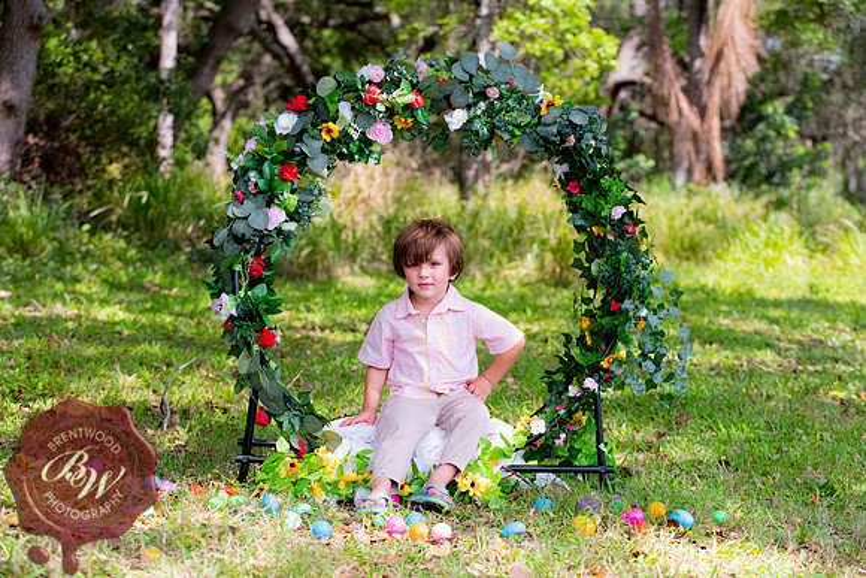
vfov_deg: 14.4
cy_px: 289
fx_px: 2286
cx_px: 433
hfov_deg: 21.5
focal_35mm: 95
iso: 2200
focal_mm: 95
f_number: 5
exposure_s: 1/6400
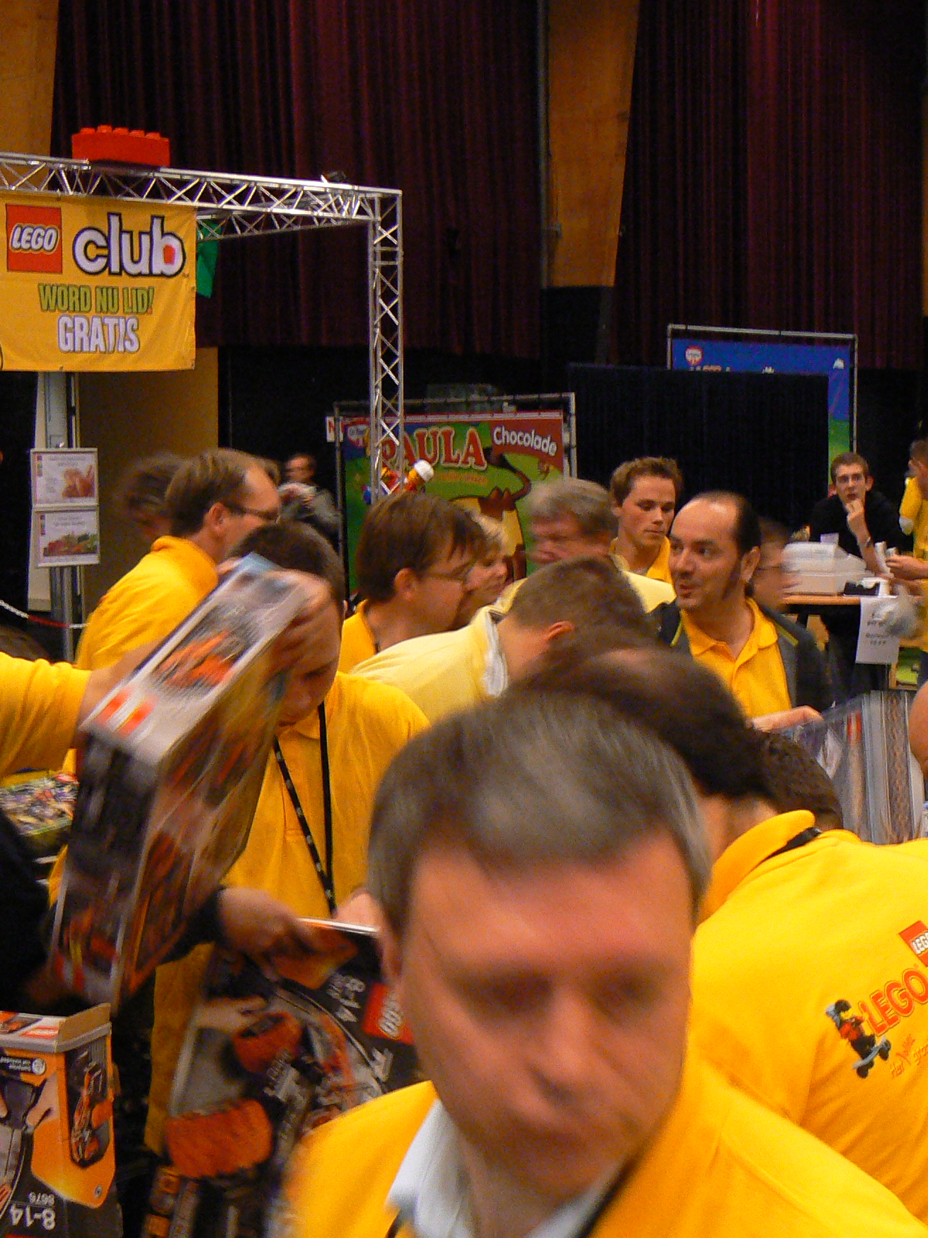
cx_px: 646
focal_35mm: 58
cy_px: 659
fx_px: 2073
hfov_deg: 25.1
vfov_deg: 33.2
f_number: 2.8
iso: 200
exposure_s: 1/10
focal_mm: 6
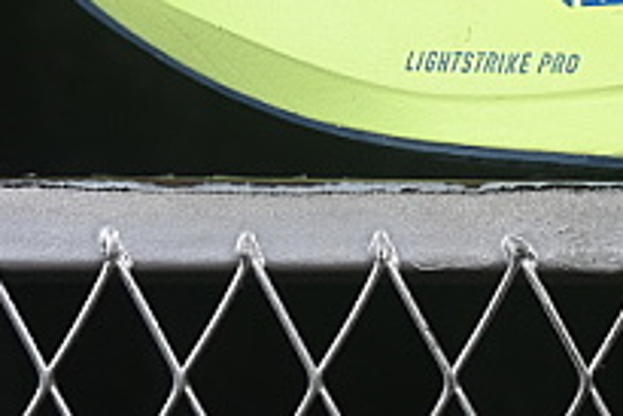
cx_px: 836
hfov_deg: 7.0
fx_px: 5057
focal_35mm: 292
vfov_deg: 4.7
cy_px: -317
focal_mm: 50
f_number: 8
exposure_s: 1/80
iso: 160
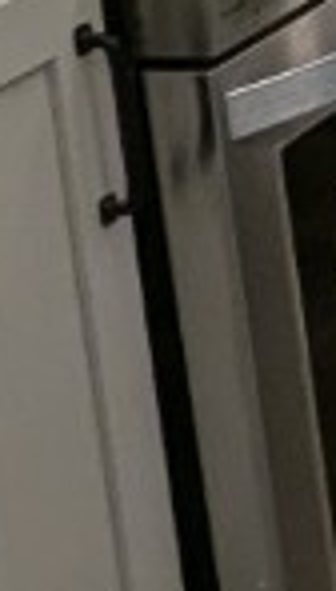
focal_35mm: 164
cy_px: -288
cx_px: 1806
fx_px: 2580
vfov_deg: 12.5
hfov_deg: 5.3
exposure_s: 1/35.1
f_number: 2.2
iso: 69
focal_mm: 2.35
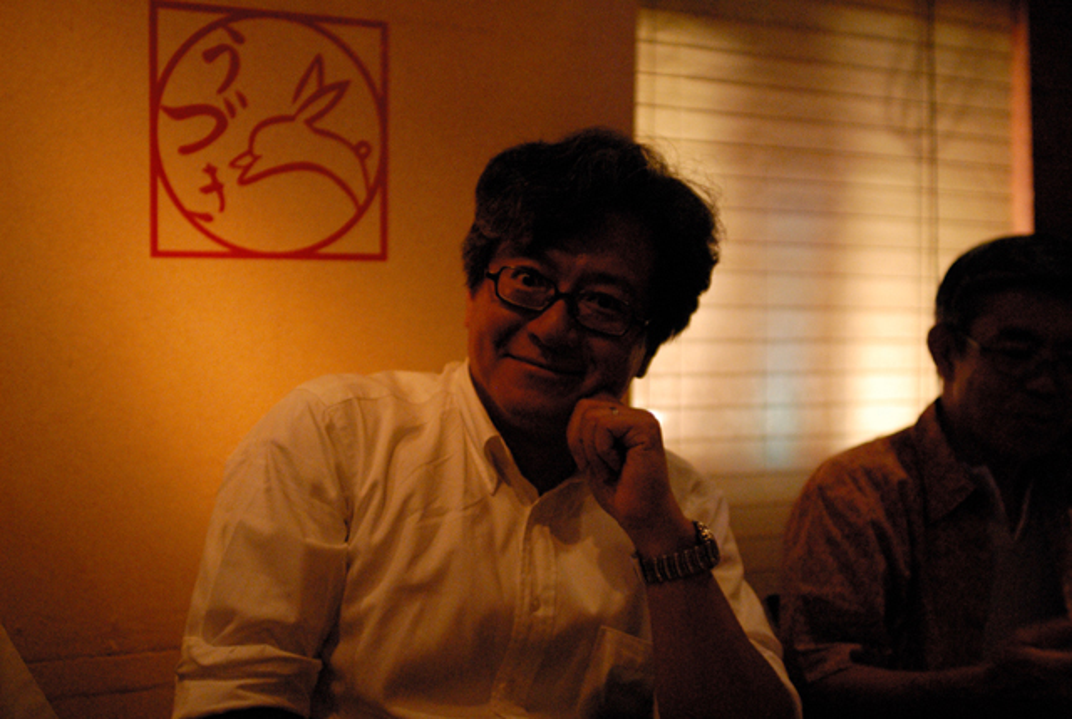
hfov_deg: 46.3
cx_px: 536
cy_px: 360
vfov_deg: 32.0
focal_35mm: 42
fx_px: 1253
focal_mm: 28
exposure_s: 1/90
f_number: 1.4
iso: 1600
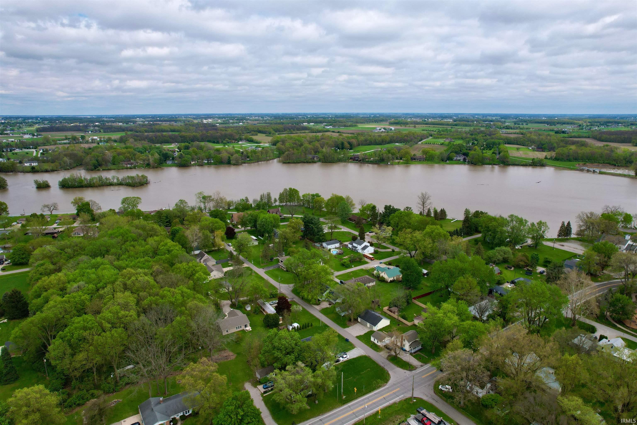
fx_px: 389
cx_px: 318
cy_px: 212
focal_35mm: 22
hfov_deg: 78.6
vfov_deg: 57.2
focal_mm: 8.38
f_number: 2.8
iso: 100
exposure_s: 1/2000
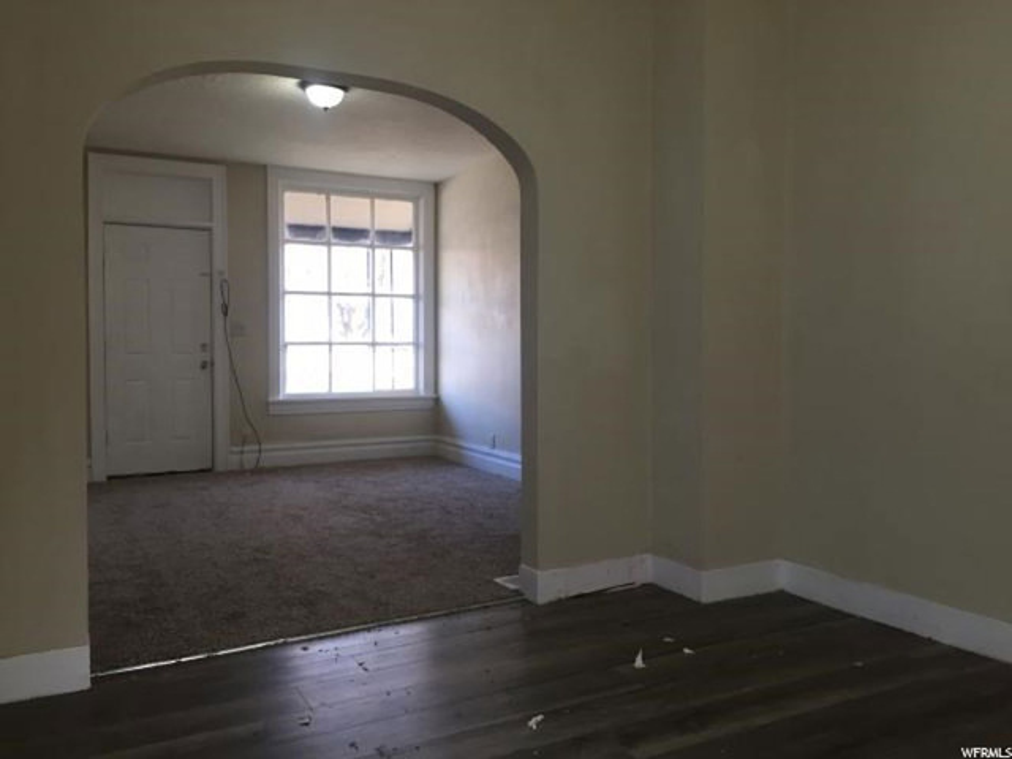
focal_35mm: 29
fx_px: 848
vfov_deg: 48.2
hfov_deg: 61.7
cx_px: 506
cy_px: 380
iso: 32
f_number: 2.2
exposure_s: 1/30
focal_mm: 4.15
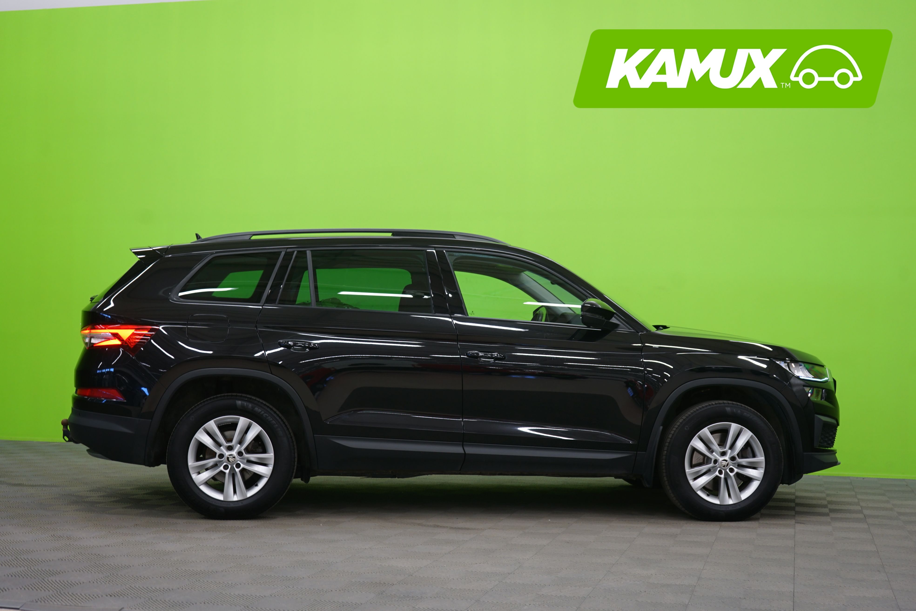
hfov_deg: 41.9
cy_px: 306
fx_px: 1196
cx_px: 458
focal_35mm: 47
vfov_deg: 28.6
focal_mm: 47
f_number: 5
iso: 400
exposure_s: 1/8
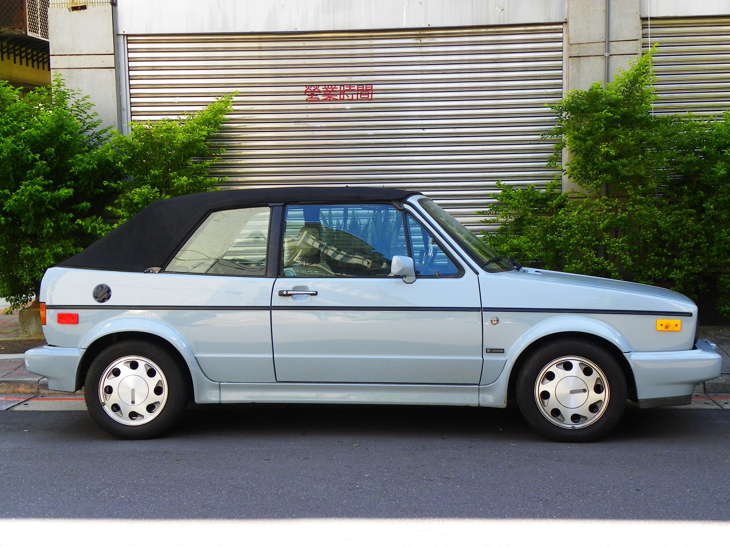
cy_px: 274
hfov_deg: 31.2
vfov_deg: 23.7
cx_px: 365
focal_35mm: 62
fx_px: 1307
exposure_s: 1/80
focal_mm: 11
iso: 64
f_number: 4.5
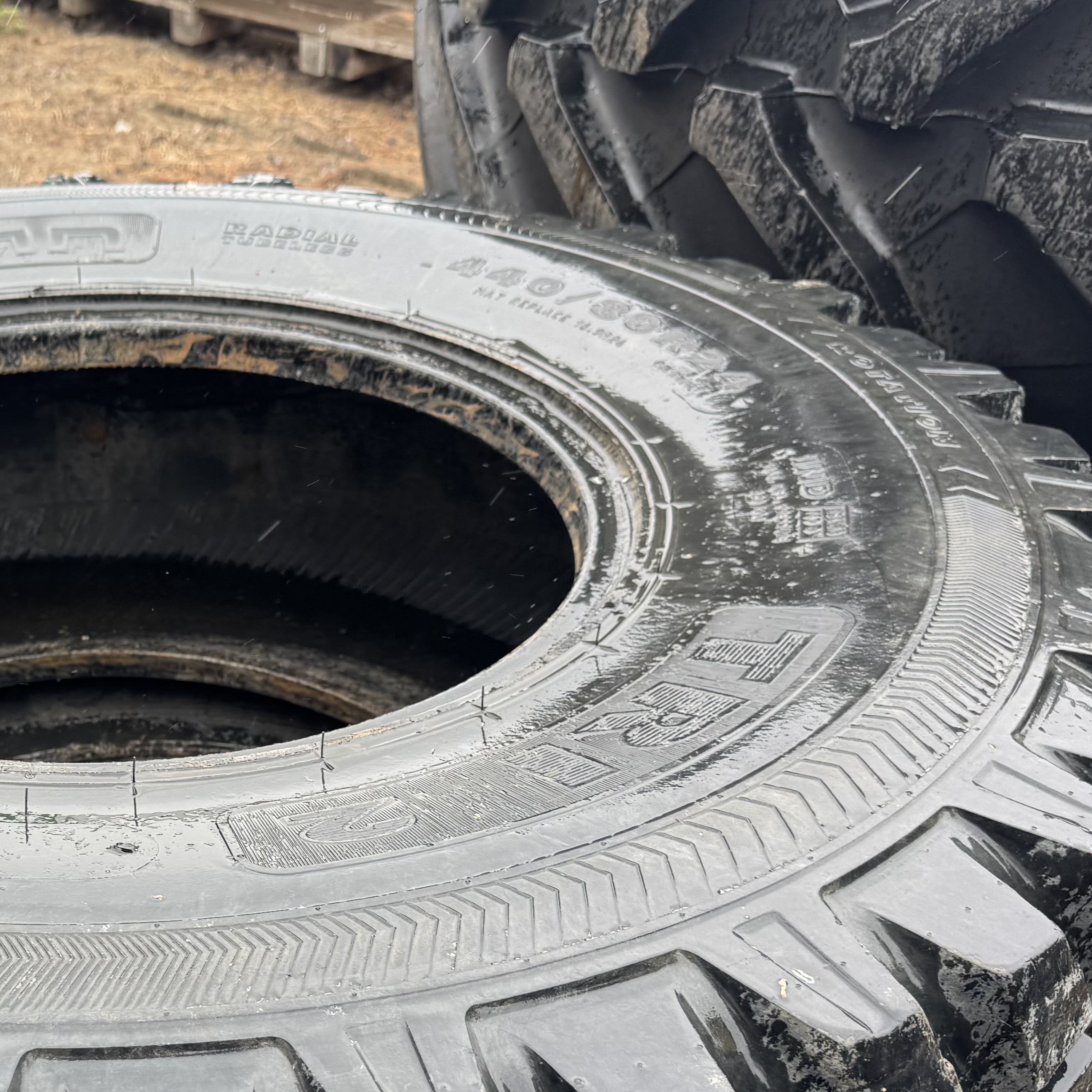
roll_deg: -1.6
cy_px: 744
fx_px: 1642
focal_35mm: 46
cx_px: 140
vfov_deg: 36.3
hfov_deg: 35.0
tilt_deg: -34.9
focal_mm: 6.76
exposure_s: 1/273
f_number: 1.78
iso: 64
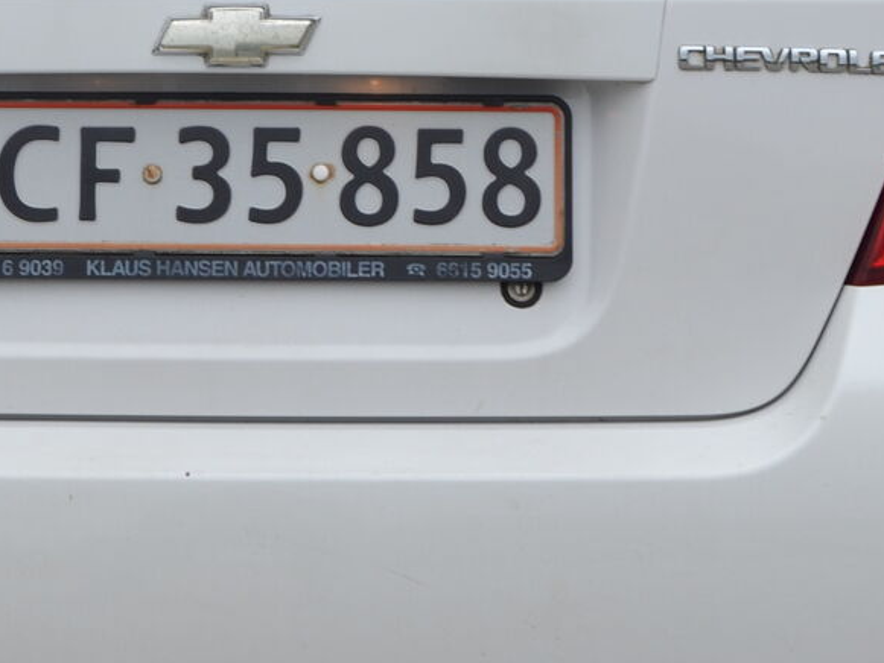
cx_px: 236
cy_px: 239
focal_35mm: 143
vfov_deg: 10.4
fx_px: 3653
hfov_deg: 13.8
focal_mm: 30
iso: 100
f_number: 5.6
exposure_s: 1/125
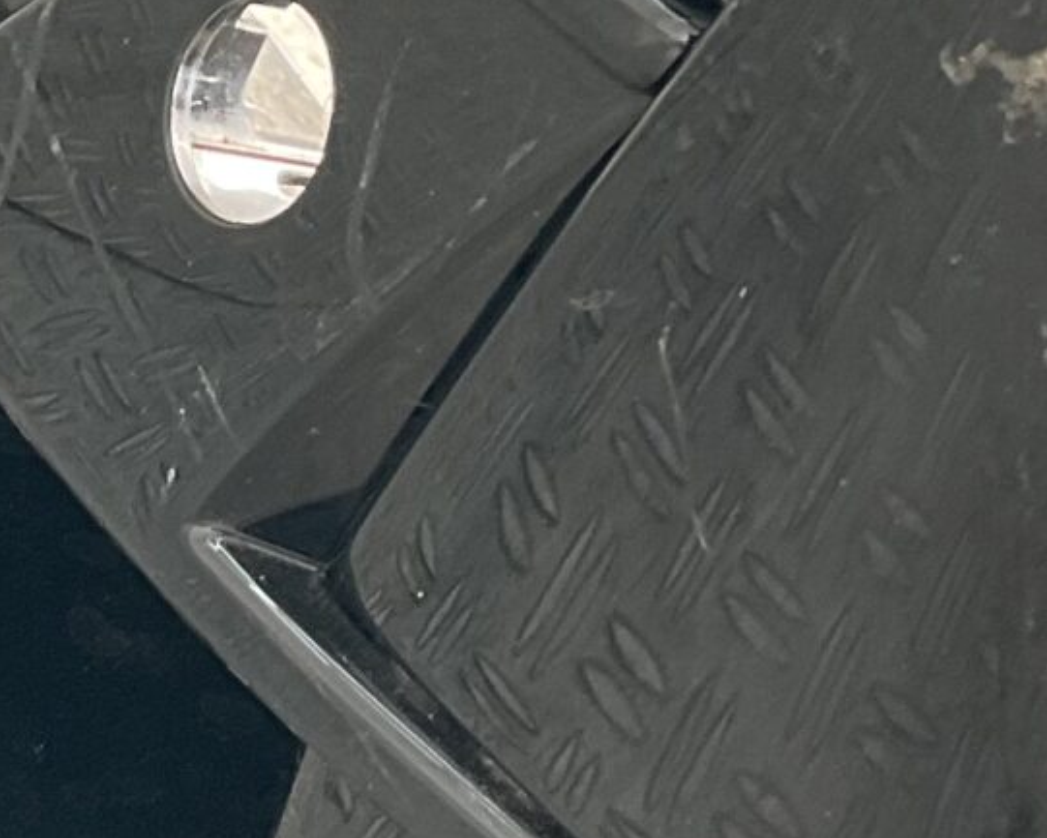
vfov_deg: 11.4
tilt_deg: -21.5
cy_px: -12
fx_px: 4153
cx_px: 257
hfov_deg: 14.3
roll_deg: -40.8
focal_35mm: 134
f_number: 1.8
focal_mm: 3
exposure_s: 1/120
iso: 40
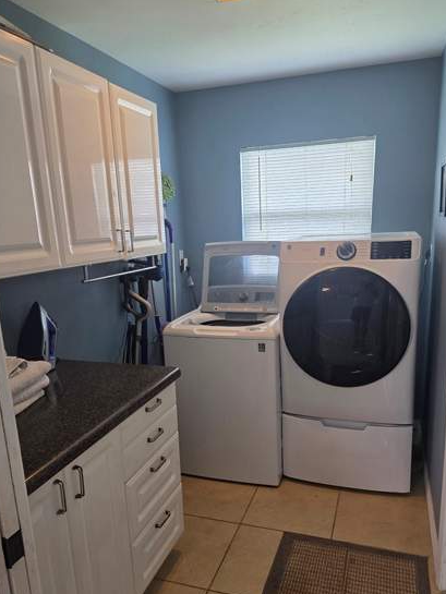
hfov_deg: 51.4
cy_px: 328
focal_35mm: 27
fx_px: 464
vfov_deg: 65.1
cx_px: 232
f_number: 1.7
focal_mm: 6.3
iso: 160
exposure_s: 1/120
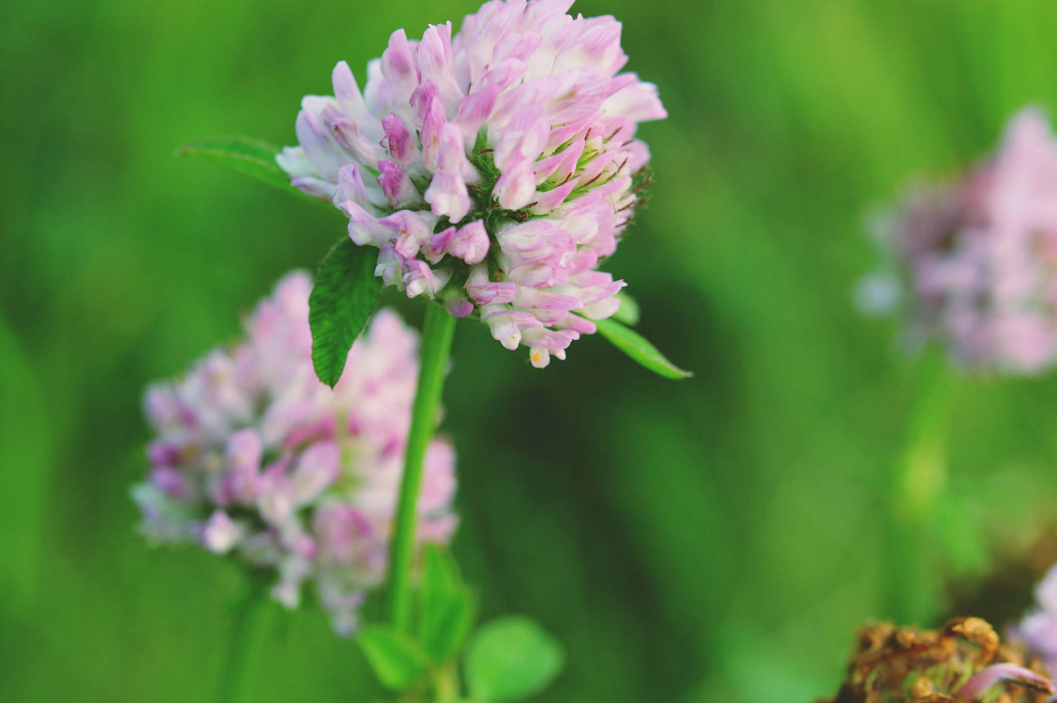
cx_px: 528
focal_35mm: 90
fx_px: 2640
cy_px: 352
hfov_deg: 22.6
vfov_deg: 15.2
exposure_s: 1/125
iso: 400
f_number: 6.3
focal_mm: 60
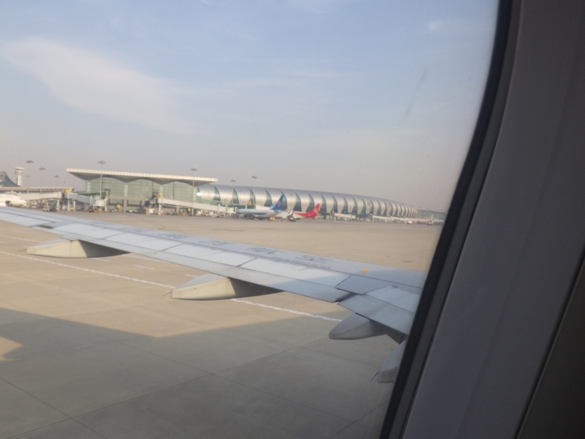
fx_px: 473
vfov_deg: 49.7
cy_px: 220
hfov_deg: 63.4
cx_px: 292
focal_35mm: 28
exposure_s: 1/400
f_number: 4.2
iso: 125
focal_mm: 5
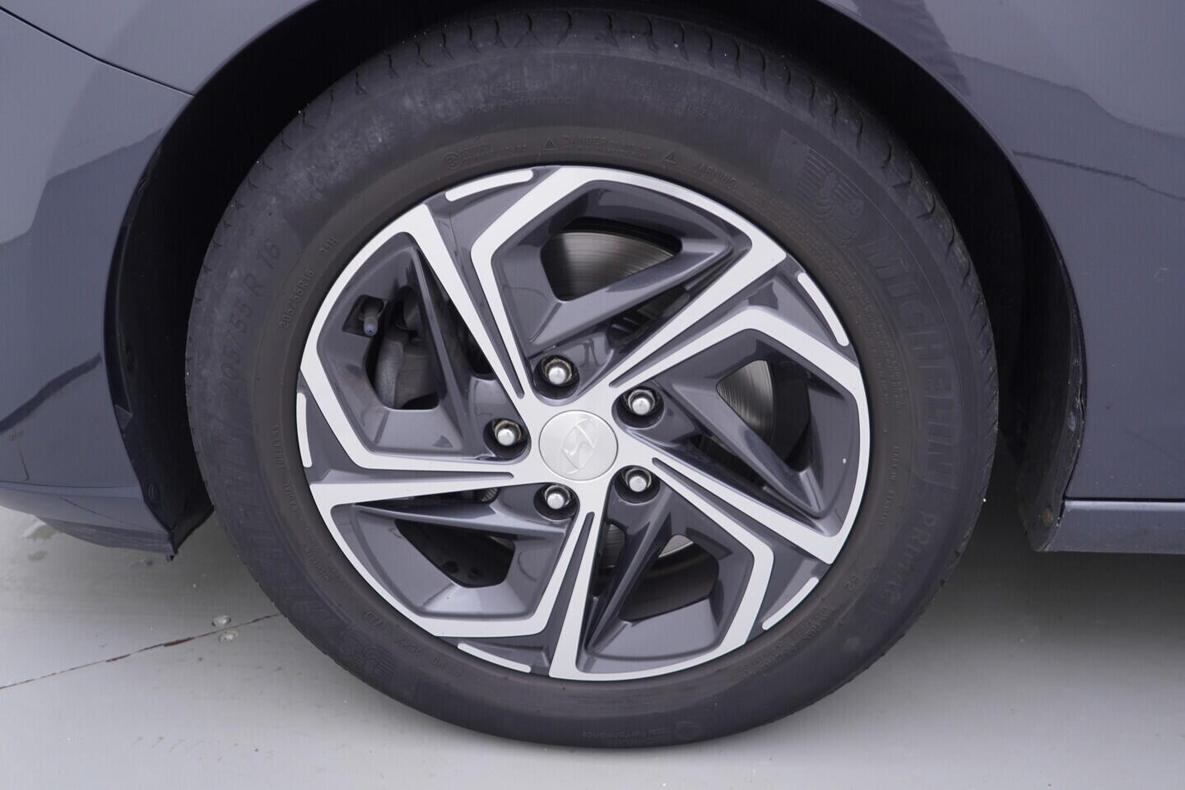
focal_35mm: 36
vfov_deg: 36.9
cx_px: 592
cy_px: 395
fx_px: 1185
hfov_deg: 53.1
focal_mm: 24
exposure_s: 1/40
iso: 125
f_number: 3.2
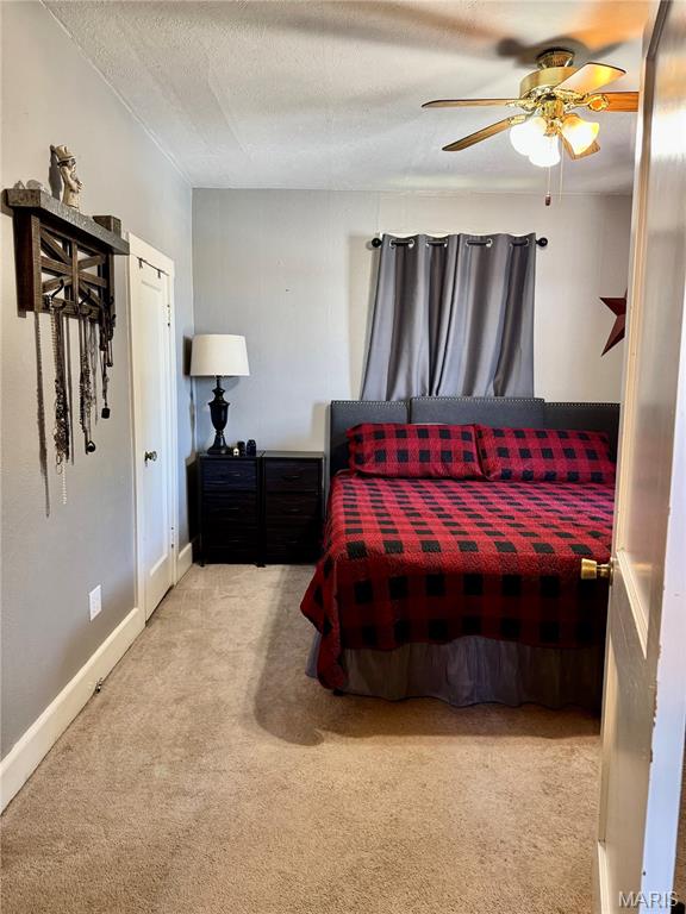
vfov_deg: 71.6
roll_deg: -0.4
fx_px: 634
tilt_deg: -7.6
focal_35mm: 24
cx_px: 343
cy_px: 457
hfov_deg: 56.8
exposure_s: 1/60
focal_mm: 6.76
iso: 250
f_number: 1.78
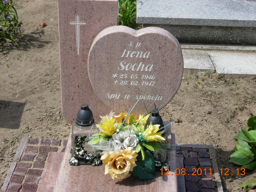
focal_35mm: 72
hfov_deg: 27.0
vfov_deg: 20.4
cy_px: 96
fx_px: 532
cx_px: 128
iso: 64
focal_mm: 14.9
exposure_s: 1/912
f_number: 3.7
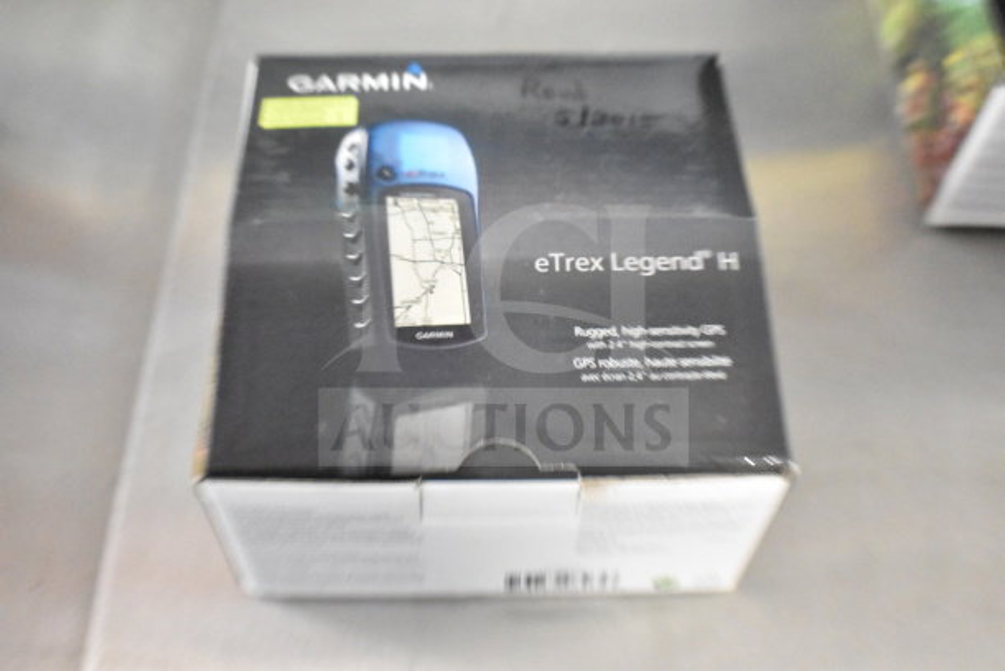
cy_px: 336
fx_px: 1215
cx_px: 502
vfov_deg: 30.9
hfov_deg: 45.0
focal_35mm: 44
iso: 14400
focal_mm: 29
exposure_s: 1/50
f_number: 4.2
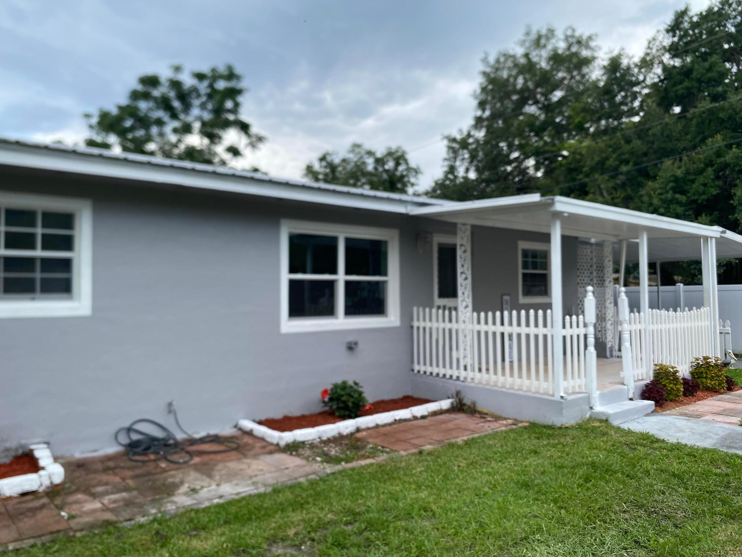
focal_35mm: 26
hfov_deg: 67.3
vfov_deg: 53.1
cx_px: 371
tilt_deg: +1.6
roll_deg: -0.1
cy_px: 278
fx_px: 557
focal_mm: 4.25
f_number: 1.8
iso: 32
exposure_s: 1/1025
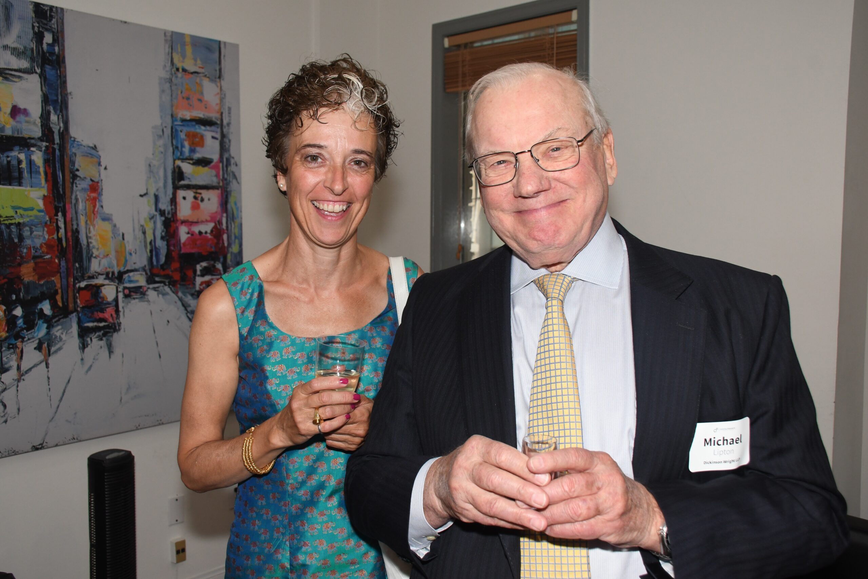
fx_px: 796
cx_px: 434
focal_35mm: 33
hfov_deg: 57.2
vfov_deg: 40.0
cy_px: 290
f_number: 5.6
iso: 800
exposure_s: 1/160
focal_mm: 22
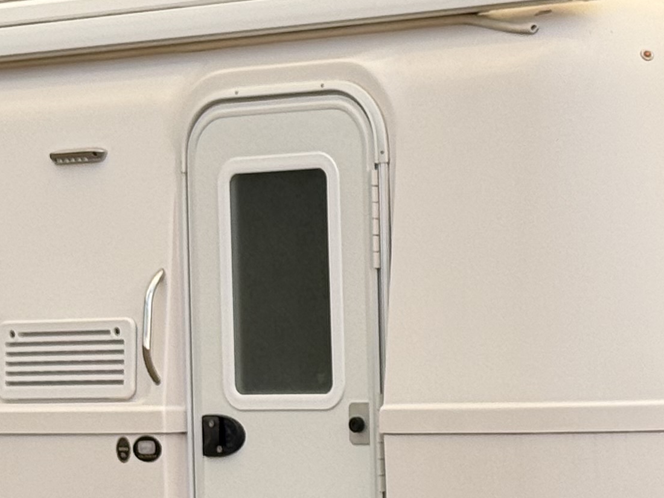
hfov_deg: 11.2
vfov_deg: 8.4
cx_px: 366
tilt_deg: +3.3
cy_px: 312
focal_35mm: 176
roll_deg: -0.3
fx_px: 3376
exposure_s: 1/337
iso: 64
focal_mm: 6.76
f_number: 1.78
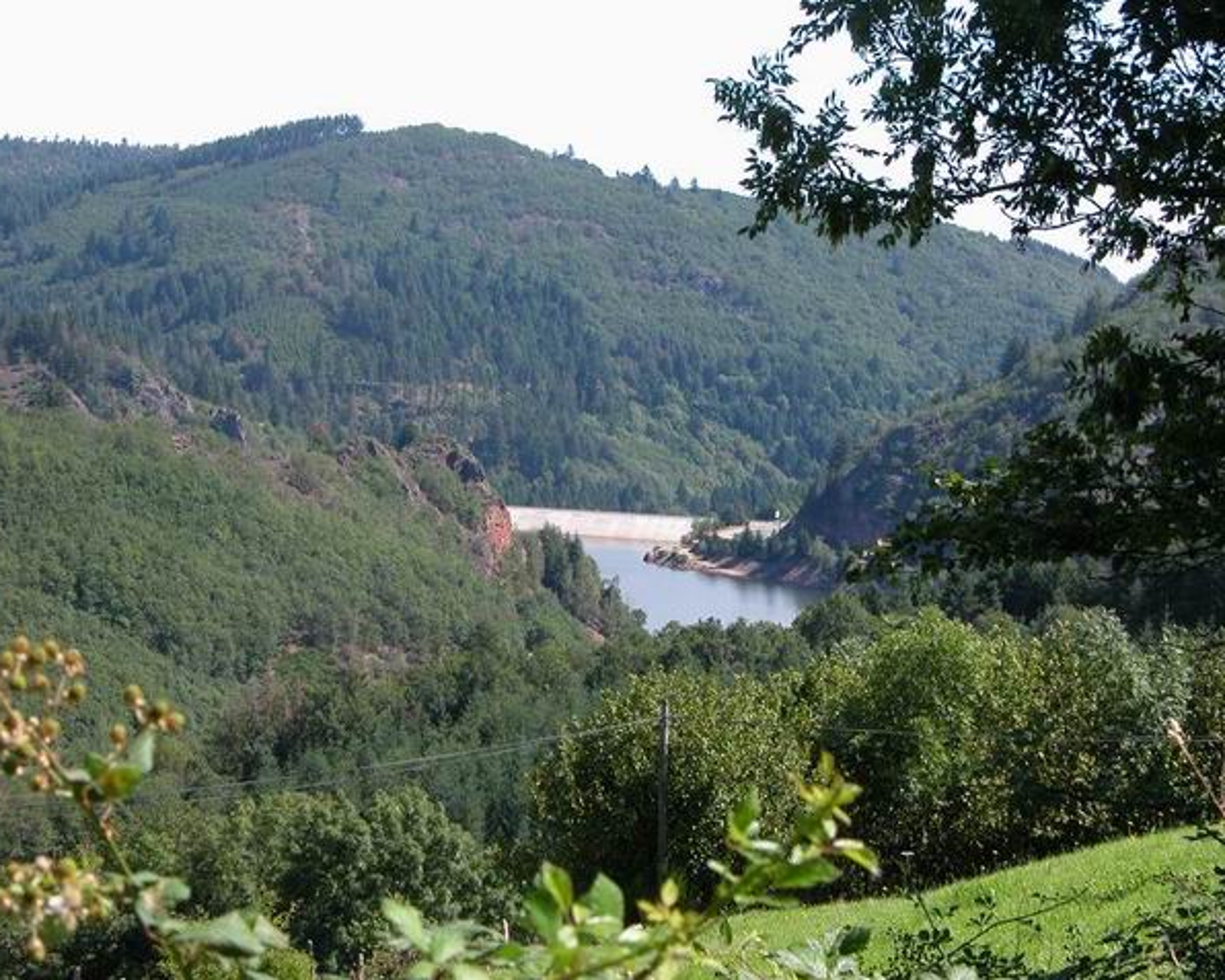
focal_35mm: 87
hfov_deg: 22.0
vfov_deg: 17.7
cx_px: 569
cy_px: 489
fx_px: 3155
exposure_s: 1/298
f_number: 4.4
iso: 100
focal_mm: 21
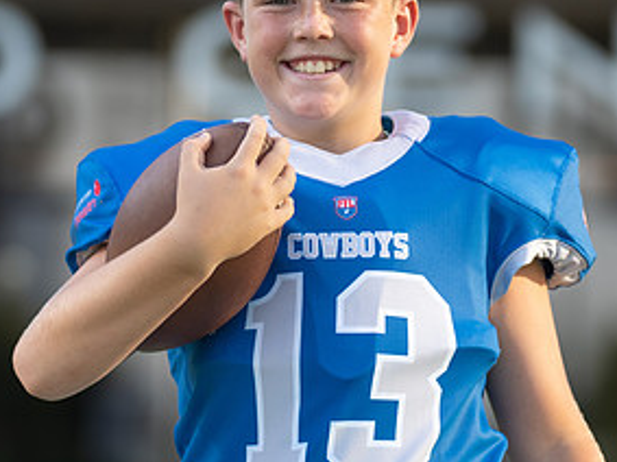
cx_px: 373
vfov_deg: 4.1
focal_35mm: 358
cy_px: 301
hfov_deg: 5.5
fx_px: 6378
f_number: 2.8
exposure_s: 1/500
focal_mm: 131
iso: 100
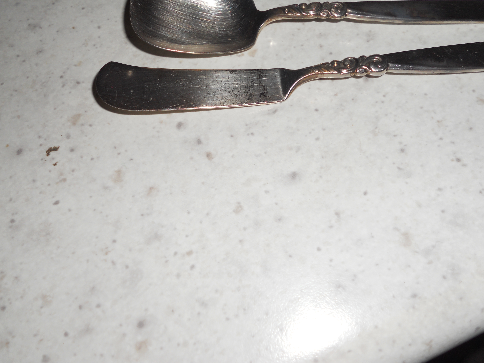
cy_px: 182
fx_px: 447
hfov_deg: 56.8
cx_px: 242
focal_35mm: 32
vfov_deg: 44.2
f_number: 8.8
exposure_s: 1/25
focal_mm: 5.8
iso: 80
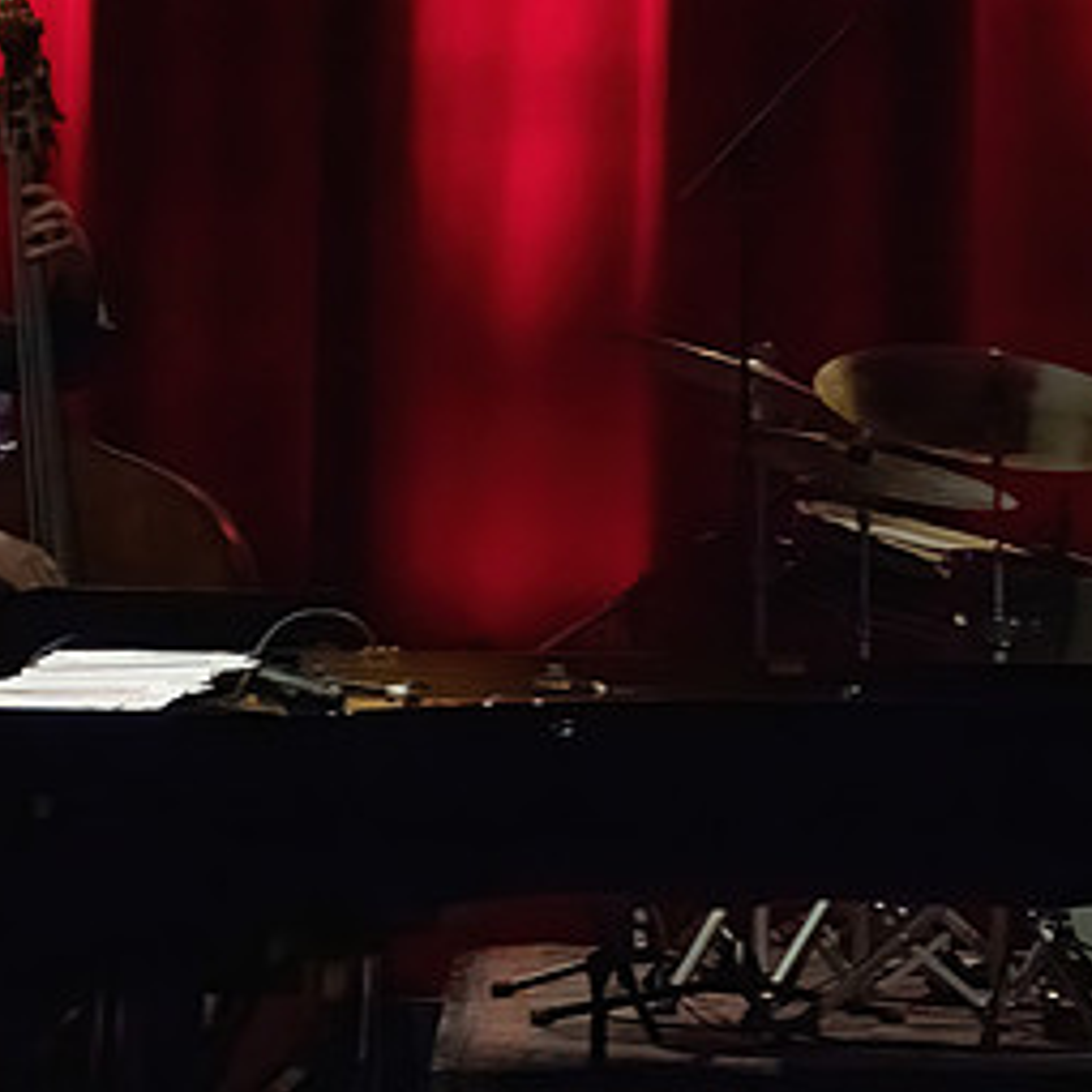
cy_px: 518
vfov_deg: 2.8
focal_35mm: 626
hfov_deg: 2.8
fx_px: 22342
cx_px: 96
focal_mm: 253
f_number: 7.1
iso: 16000
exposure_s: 1/320
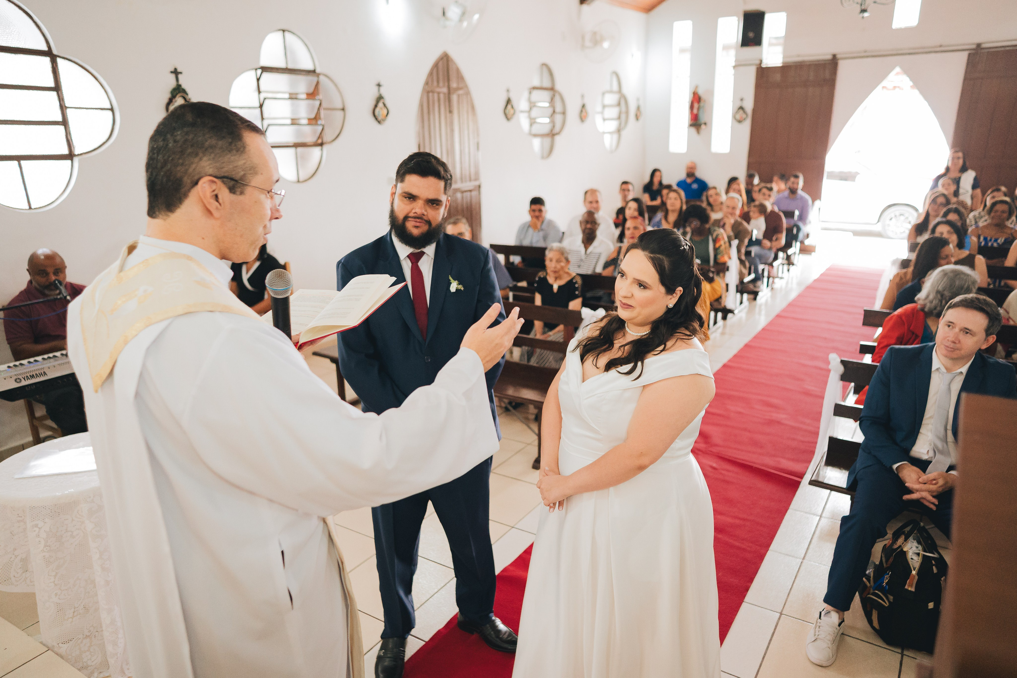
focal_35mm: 25
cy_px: 339
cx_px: 526
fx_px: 701
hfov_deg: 71.9
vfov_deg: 51.6
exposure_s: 1/500
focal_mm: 24
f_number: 2
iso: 4000
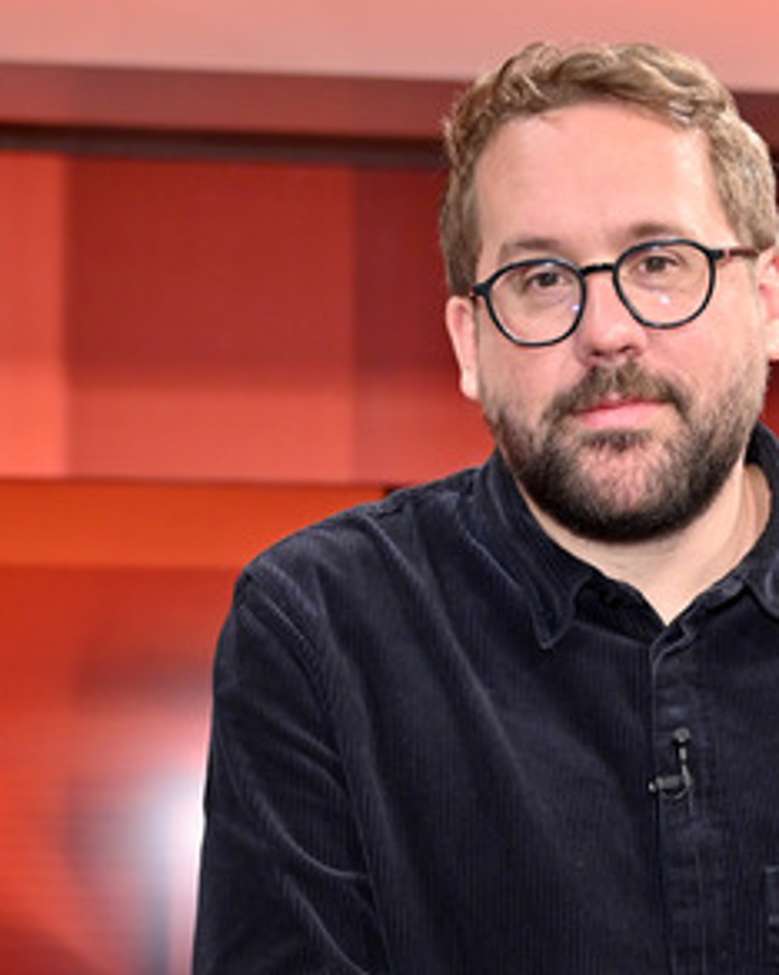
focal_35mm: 50
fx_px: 1434
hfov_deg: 30.4
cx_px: 353
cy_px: 496
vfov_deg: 37.6
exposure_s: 1/200
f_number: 2.8
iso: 1600
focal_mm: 34.5
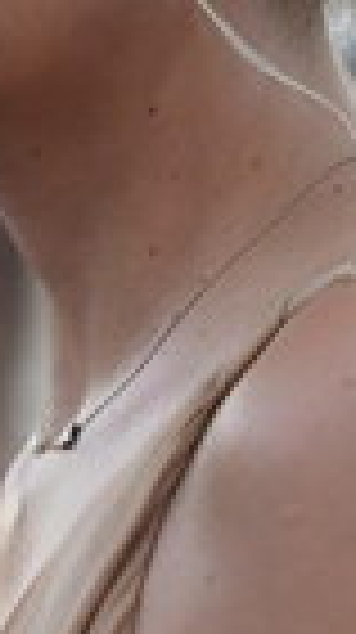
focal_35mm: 615
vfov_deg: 3.5
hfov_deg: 2.0
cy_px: -157
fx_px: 10352
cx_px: 5
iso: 1250
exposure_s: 1/400
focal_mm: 140
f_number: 2.8
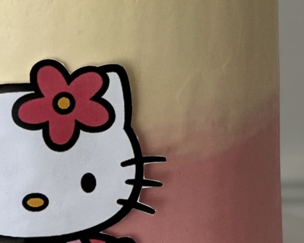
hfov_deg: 6.6
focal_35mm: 292
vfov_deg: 5.3
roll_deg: +0.7
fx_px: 2628
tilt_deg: -11.4
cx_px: 27
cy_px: 80
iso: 50
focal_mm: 9
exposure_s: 1/121
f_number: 2.8
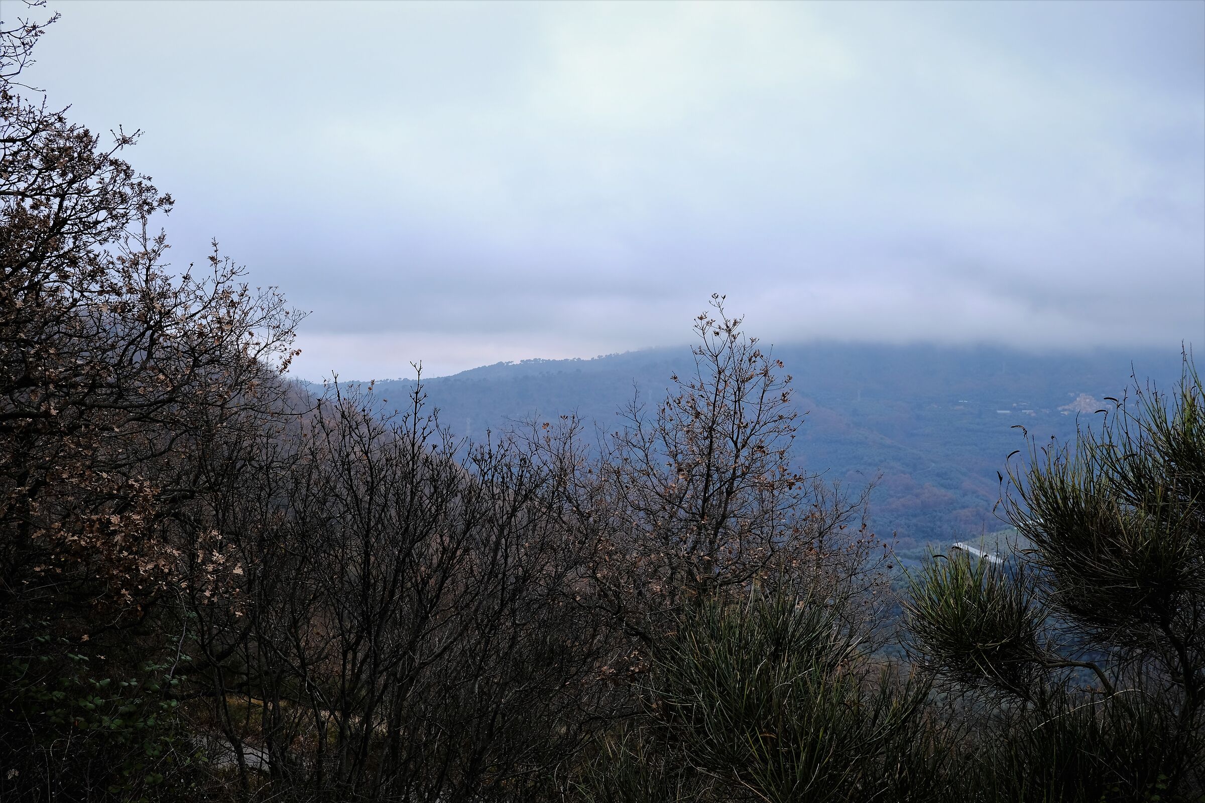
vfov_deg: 37.9
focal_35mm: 35
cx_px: 602
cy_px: 402
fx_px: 1171
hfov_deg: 54.4
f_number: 8
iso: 250
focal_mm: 23
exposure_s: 1/34
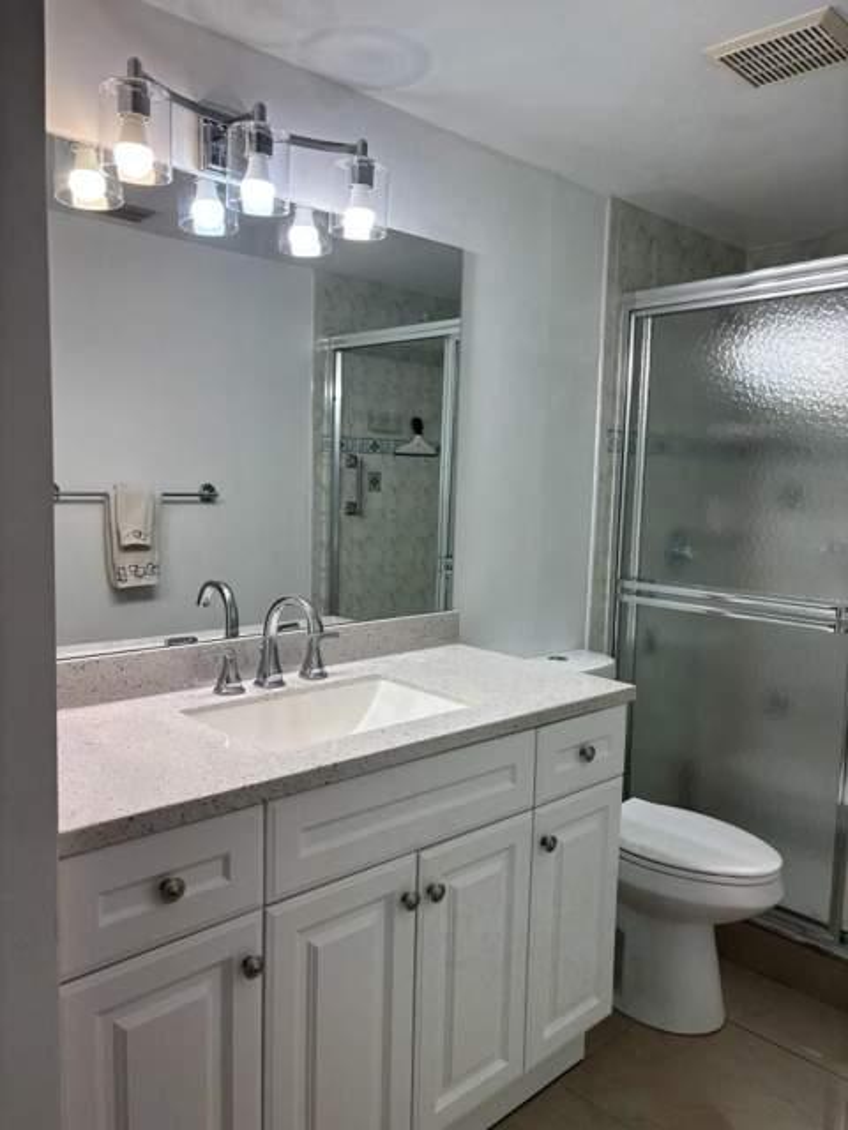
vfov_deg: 67.3
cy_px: 565
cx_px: 424
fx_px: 849
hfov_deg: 53.1
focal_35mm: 26
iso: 40
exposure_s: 1/120
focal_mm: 5.96
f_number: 1.6
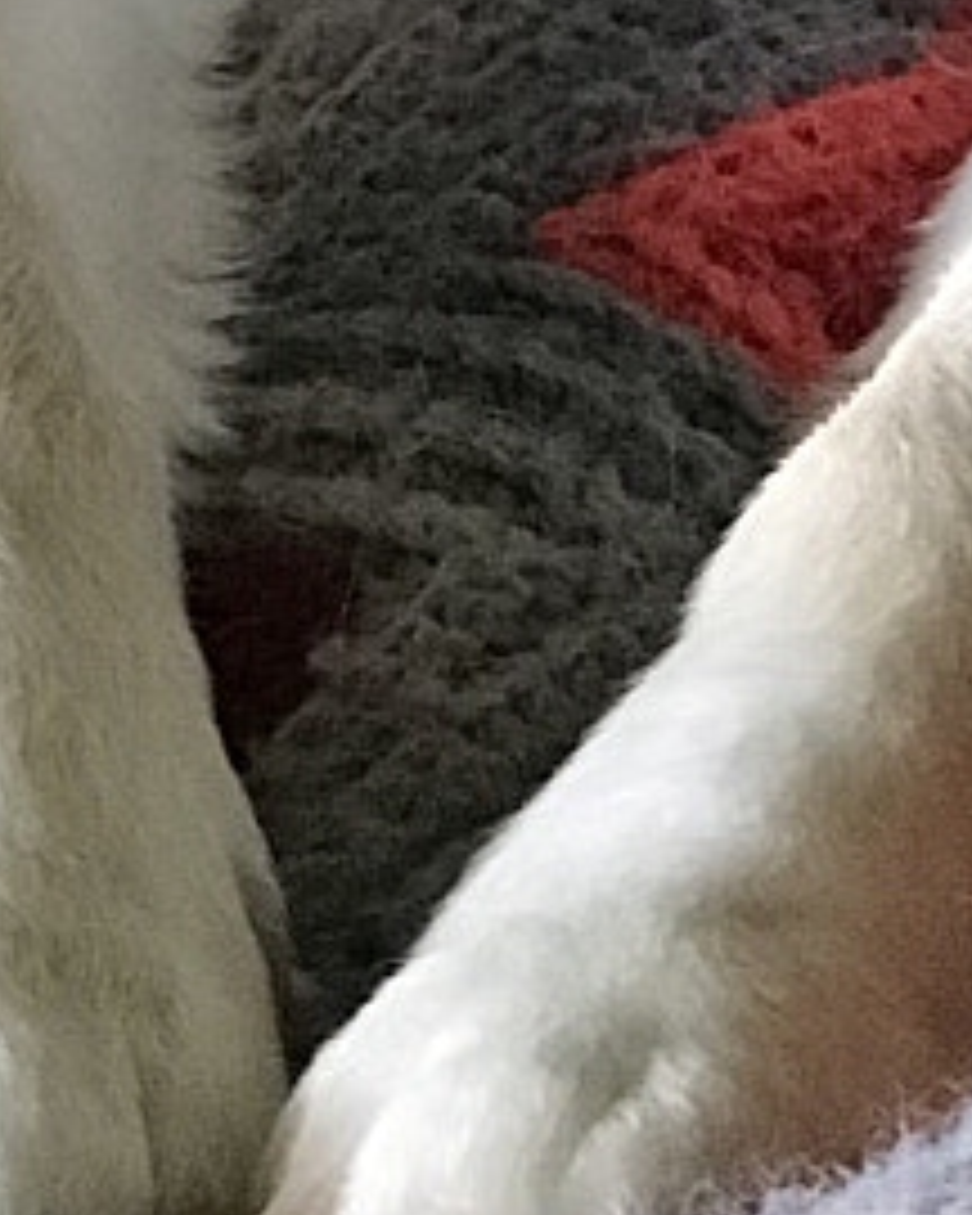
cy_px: -1260
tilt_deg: -24.5
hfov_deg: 4.7
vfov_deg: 5.7
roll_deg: -0.2
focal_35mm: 330
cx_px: 225
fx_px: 11867
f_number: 2.8
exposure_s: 1/60
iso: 400
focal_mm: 6.6
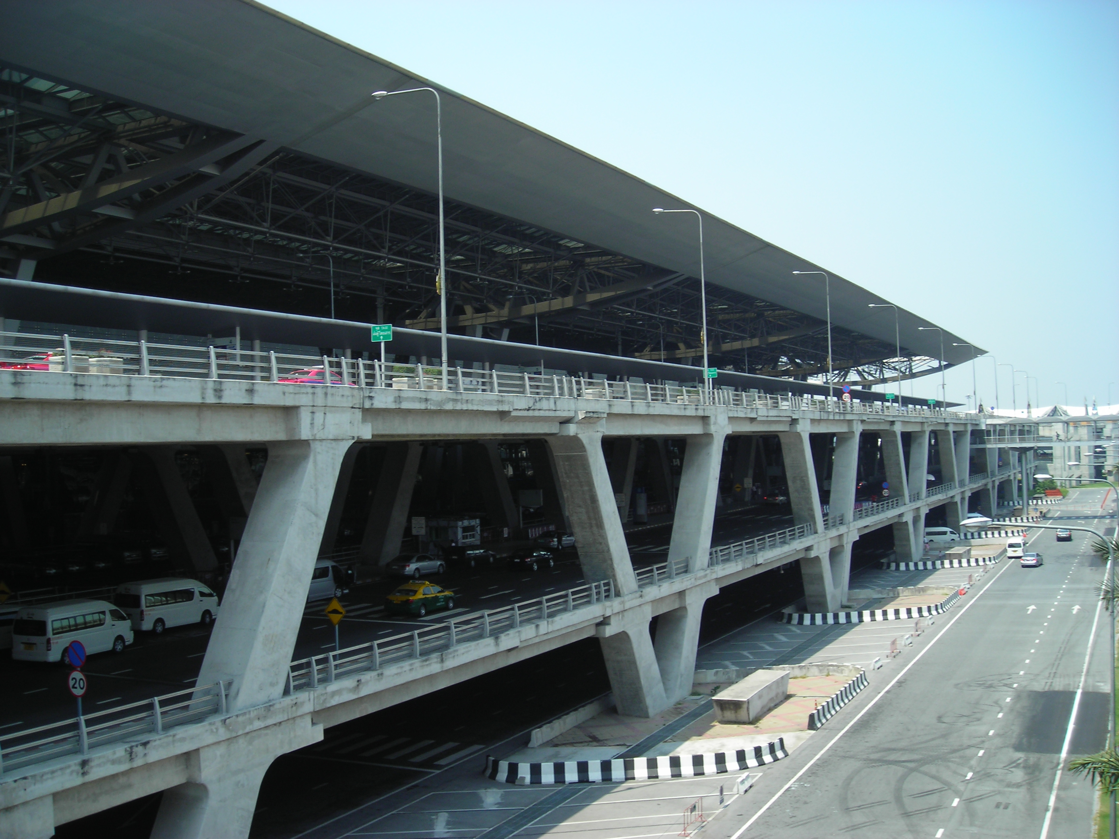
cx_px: 560
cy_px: 420
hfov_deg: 49.0
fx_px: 1228
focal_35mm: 38
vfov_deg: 37.7
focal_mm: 6.3
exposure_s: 1/113
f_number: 6.4
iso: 50
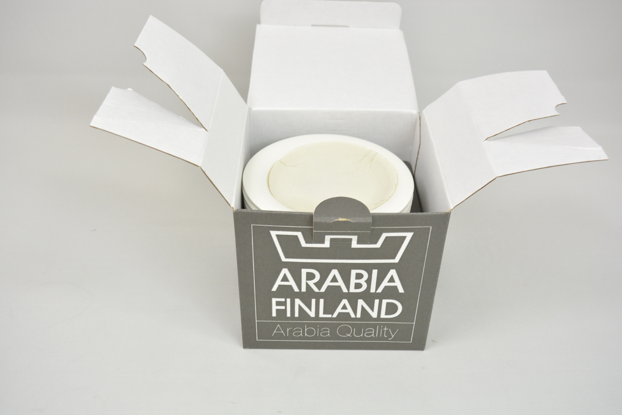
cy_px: 208
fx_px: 648
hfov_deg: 51.3
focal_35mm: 38
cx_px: 311
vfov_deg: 35.5
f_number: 5.6
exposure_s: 1/4
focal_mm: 25
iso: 400
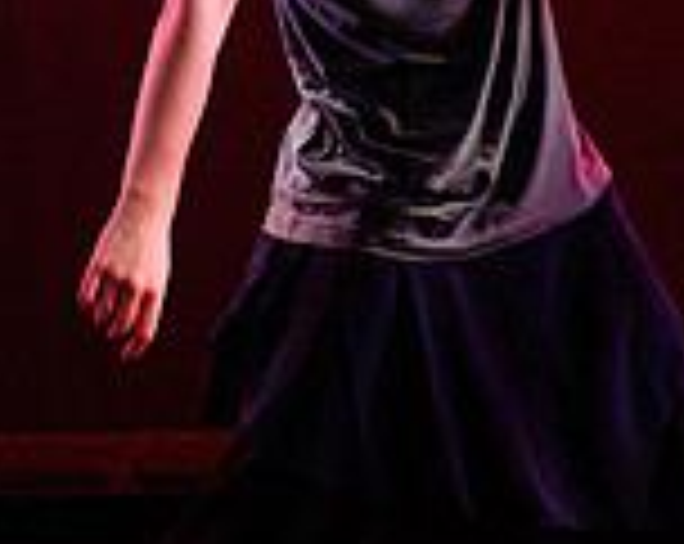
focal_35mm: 155
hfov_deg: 12.5
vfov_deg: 9.9
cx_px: 374
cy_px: 80
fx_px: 3132
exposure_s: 1/300
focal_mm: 34.5
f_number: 2.8
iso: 1600
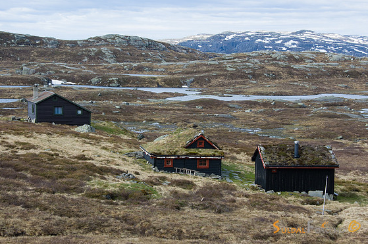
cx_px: 183
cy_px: 119
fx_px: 837
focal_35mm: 82
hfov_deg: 24.8
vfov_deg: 16.6
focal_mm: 52
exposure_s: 1/320
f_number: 8
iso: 200
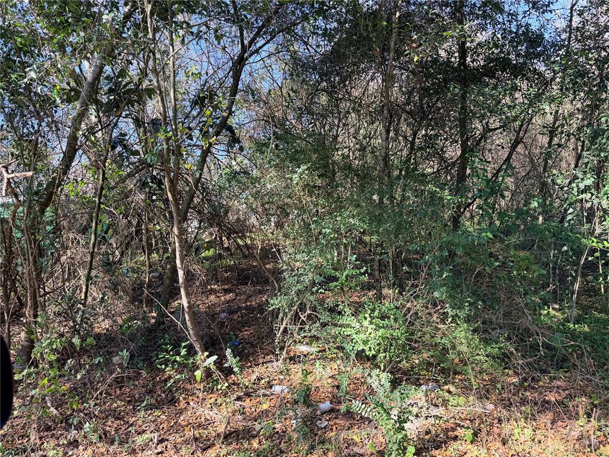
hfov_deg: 71.6
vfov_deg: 56.8
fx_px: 422
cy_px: 228
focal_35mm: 24
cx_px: 304
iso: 80
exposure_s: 1/367
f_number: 1.78
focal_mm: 6.76
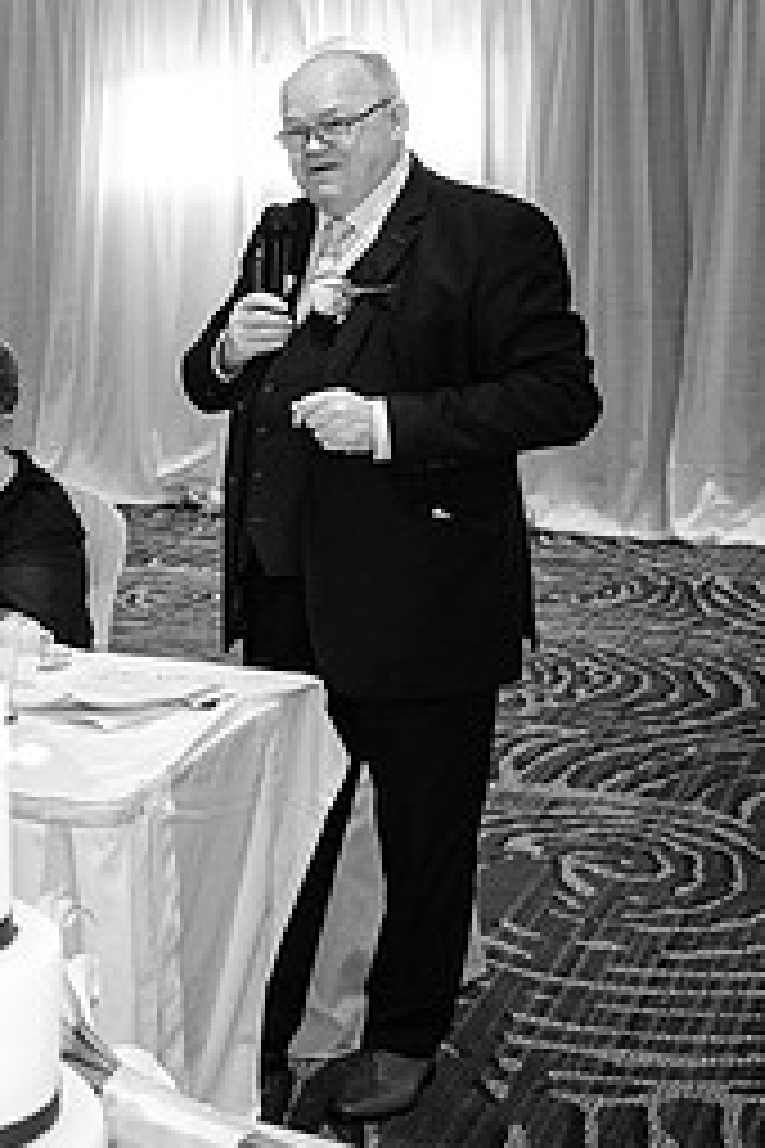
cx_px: -435
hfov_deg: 18.9
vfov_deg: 32.2
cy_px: 404
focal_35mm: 62
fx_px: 1976
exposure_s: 1/160
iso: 1600
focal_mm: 16
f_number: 3.6
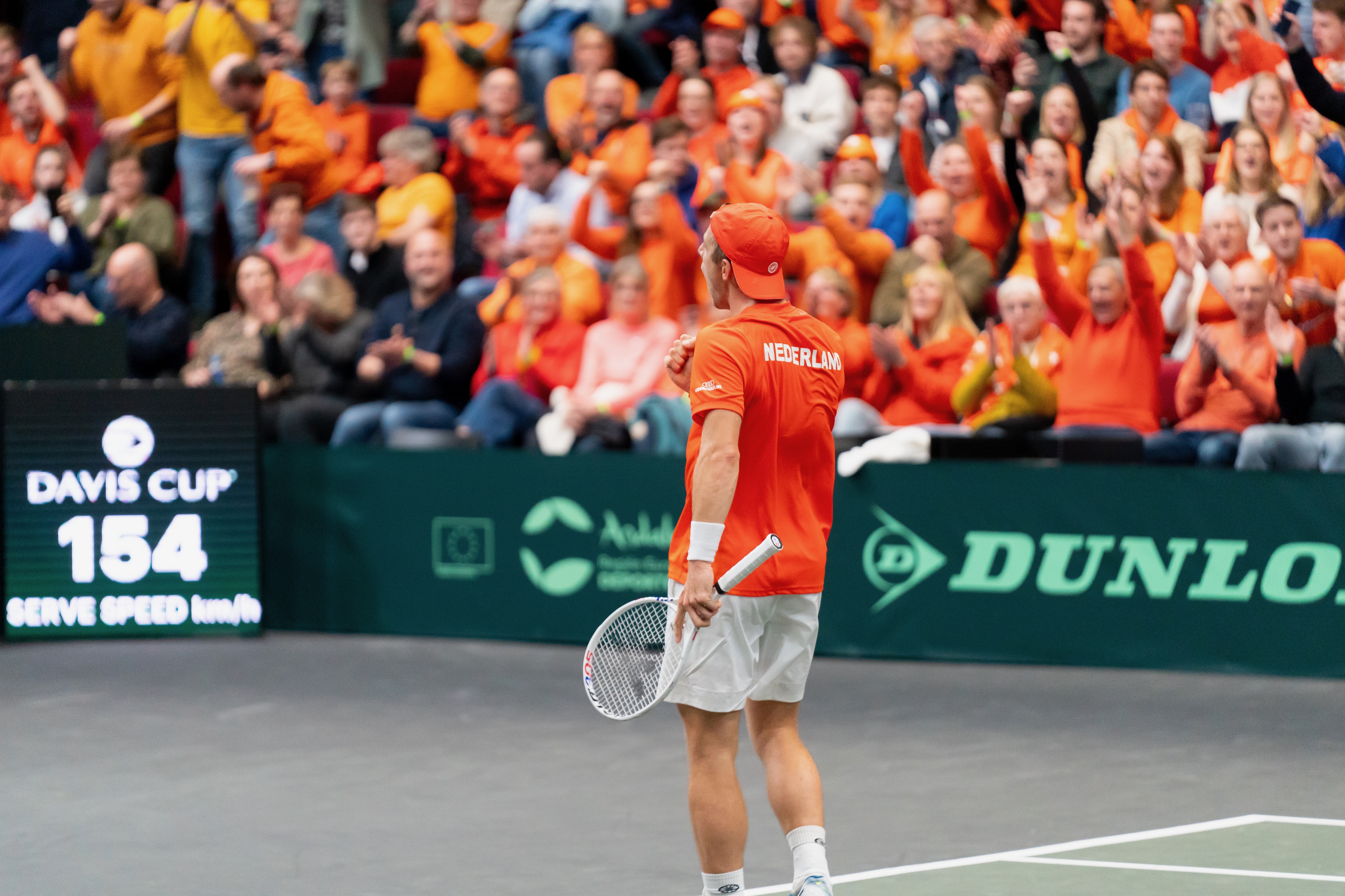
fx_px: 7472
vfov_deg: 6.9
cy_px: 448
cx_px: 672
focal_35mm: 200
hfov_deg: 10.3
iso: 5000
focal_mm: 200
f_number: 2.8
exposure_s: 1/1250
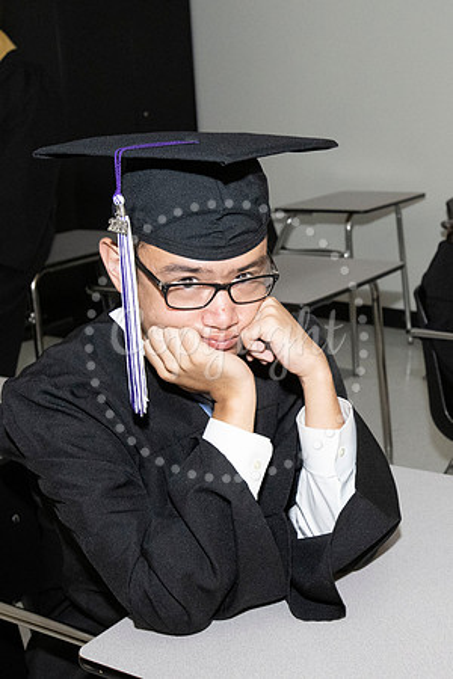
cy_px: 340
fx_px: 991
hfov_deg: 25.2
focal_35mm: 53
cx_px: 384
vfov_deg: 37.9
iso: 6400
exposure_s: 1/200
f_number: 8
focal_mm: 35
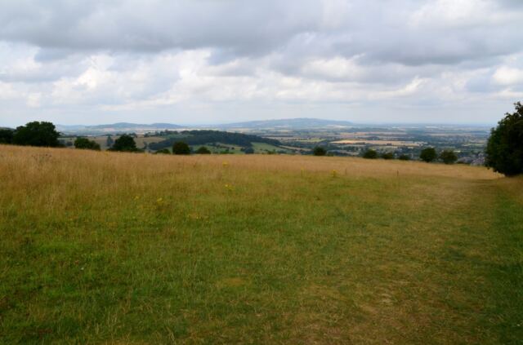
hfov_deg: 67.5
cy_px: 172
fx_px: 391
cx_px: 262
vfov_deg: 47.7
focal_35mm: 27
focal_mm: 18
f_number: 16
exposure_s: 1/100
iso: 200
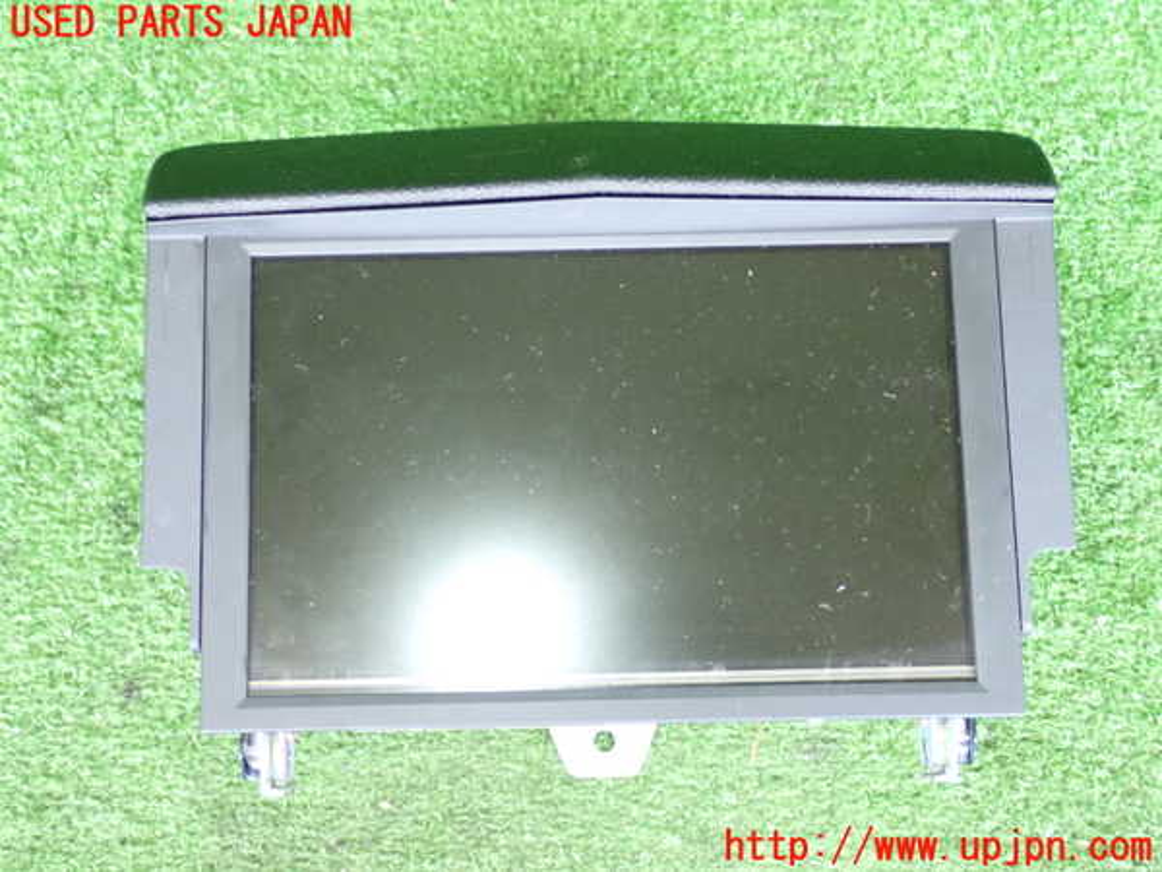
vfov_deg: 30.9
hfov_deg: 40.4
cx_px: 581
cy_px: 436
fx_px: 1578
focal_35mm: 47
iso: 800
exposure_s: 1/25
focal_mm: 8.4
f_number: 3.1
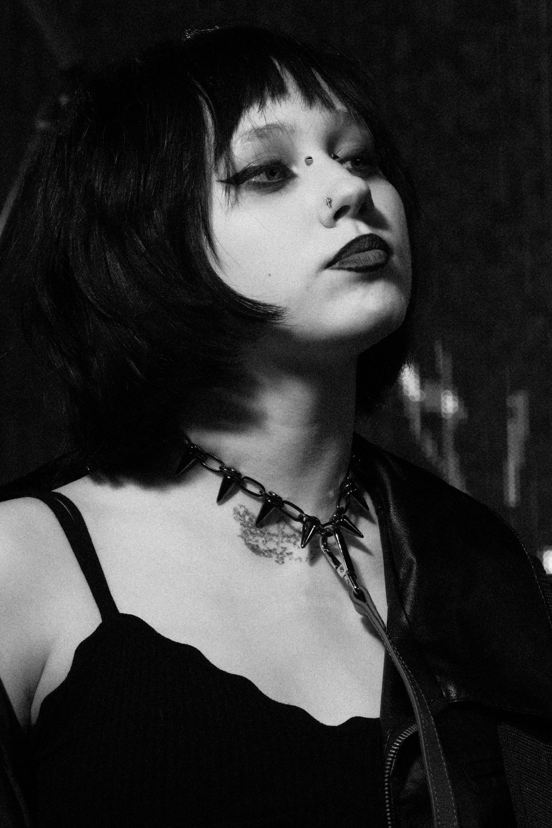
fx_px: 3242
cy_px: 442
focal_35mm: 141
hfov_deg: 9.7
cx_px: 310
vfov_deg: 14.5
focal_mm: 75
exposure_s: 1/180
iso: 640
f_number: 4.5
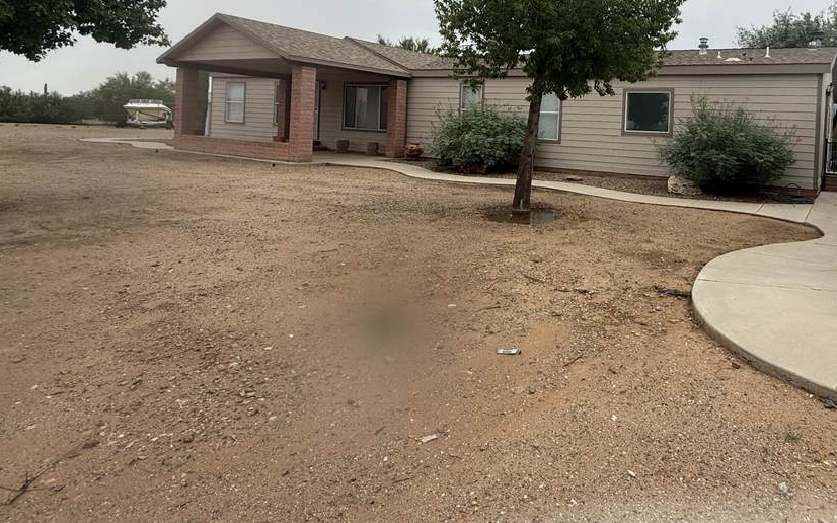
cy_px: 138
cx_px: 602
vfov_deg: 51.0
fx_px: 525
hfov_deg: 73.1
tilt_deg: +3.1
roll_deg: -3.4
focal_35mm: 23
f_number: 2.2
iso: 50
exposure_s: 1/388
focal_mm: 2.22
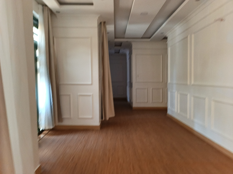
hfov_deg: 73.9
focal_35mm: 23
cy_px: 87
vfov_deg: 58.9
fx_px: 155
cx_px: 116
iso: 650
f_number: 1.8
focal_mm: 5.56
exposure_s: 1/100
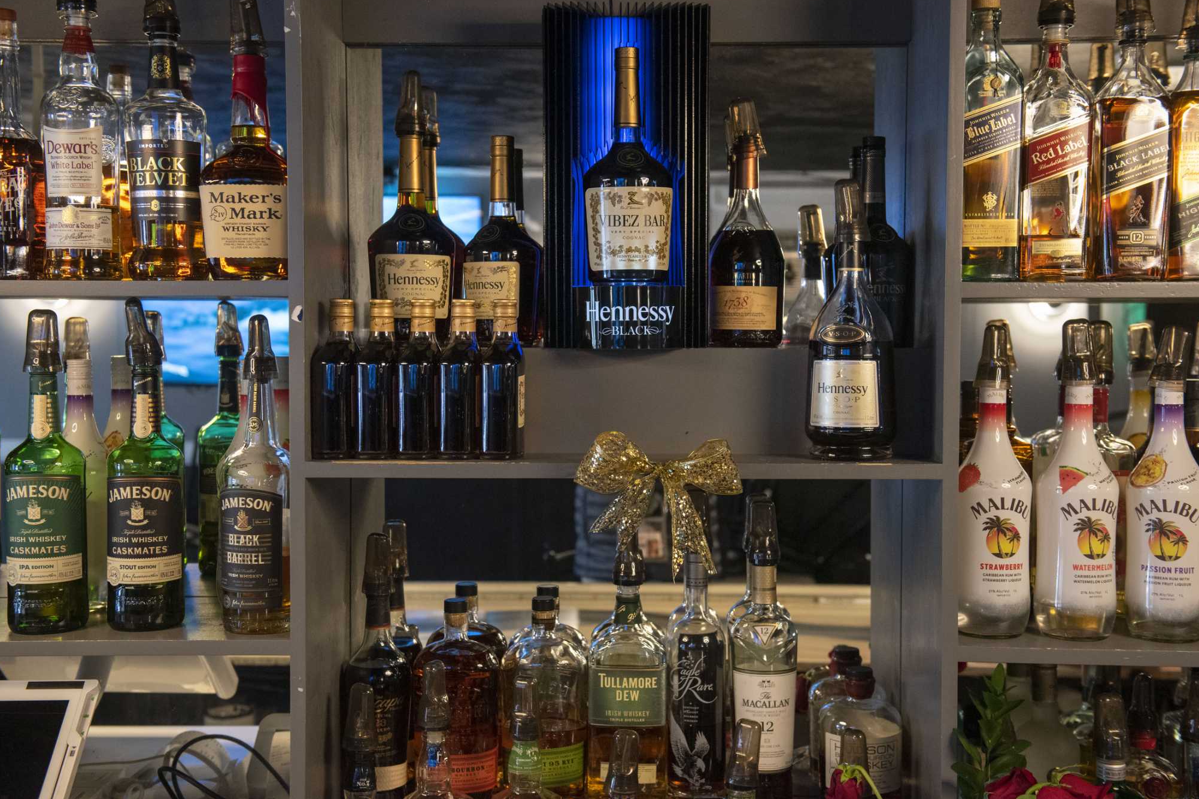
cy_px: 391
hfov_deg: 43.6
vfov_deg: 29.9
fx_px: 1499
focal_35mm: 45
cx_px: 599
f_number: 4
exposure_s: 1/125
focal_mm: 44
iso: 3200
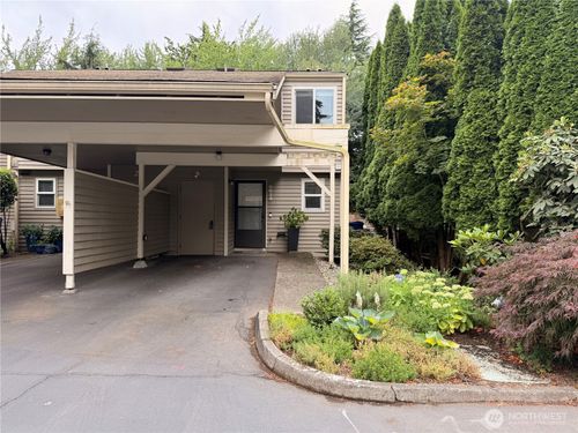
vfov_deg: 56.8
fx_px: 401
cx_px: 289
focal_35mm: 24
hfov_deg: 71.6
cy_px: 216
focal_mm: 6.76
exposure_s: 1/252
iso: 80
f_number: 1.78
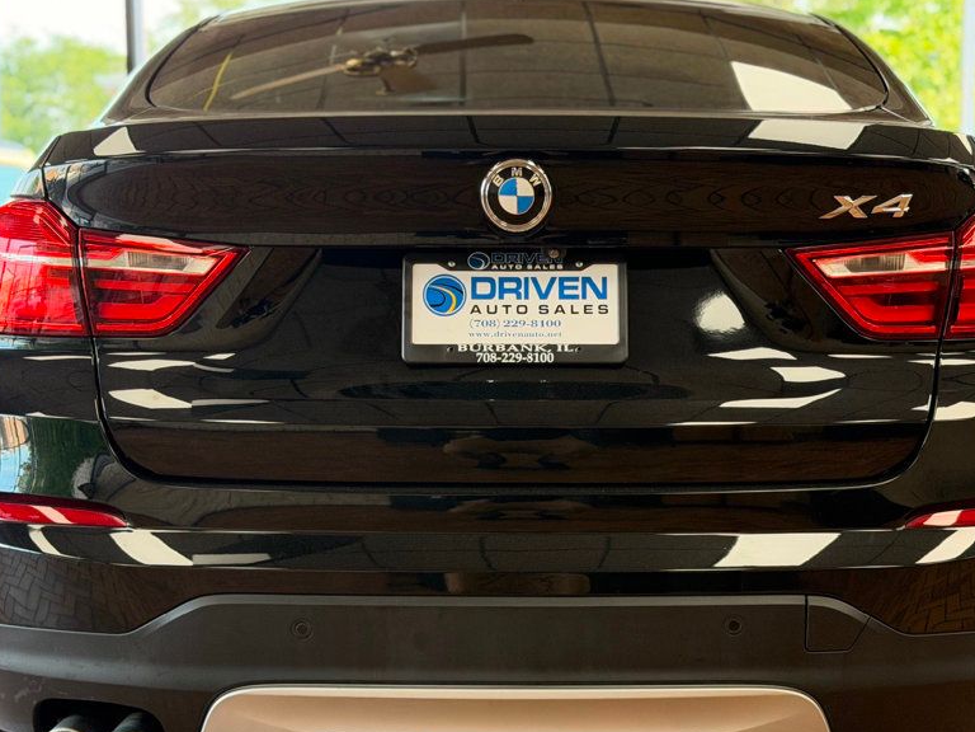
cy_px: 441
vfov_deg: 22.9
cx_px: 518
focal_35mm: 64
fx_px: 1803
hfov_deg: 30.3
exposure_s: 1/120
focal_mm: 6.76
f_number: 1.78
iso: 250
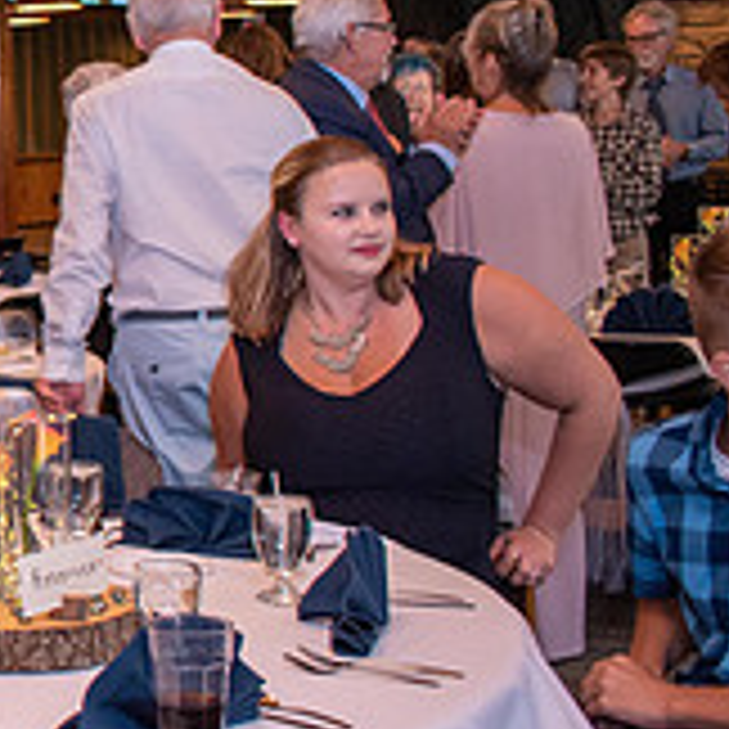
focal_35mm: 82
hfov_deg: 18.0
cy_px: 209
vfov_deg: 21.0
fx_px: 1954
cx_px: -477
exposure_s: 1/60
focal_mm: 18
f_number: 3.5
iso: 800
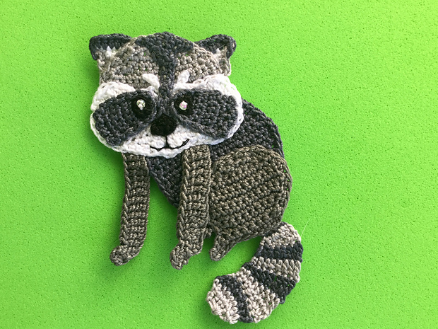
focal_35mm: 32
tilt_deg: -89.3
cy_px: 169
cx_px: 215
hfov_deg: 56.8
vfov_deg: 44.2
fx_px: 405
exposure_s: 1/50
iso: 32
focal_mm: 3.3
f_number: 2.4
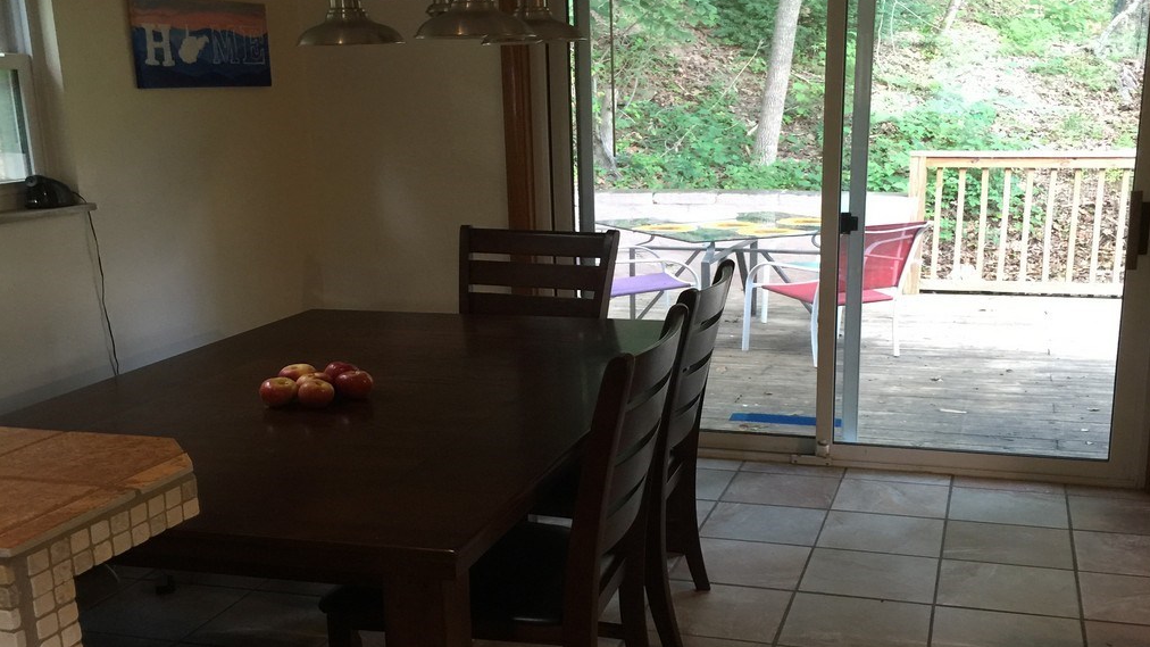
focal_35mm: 43
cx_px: 580
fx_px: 1311
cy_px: 330
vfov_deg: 27.7
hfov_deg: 47.4
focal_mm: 4.15
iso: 80
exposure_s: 1/15
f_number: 2.2
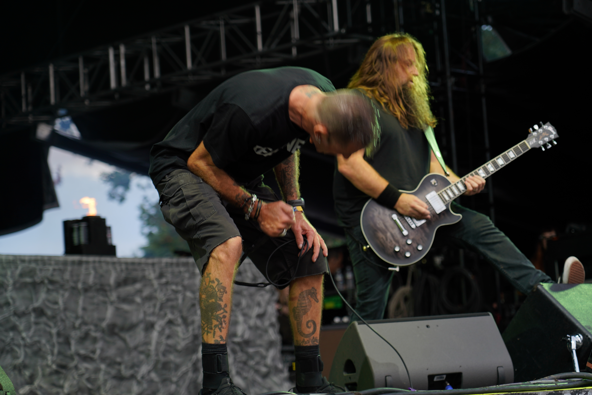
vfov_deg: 13.0
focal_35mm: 105
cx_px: 296
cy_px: 198
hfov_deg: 19.5
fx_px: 1727
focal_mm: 105
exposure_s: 1/125
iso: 200
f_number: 4
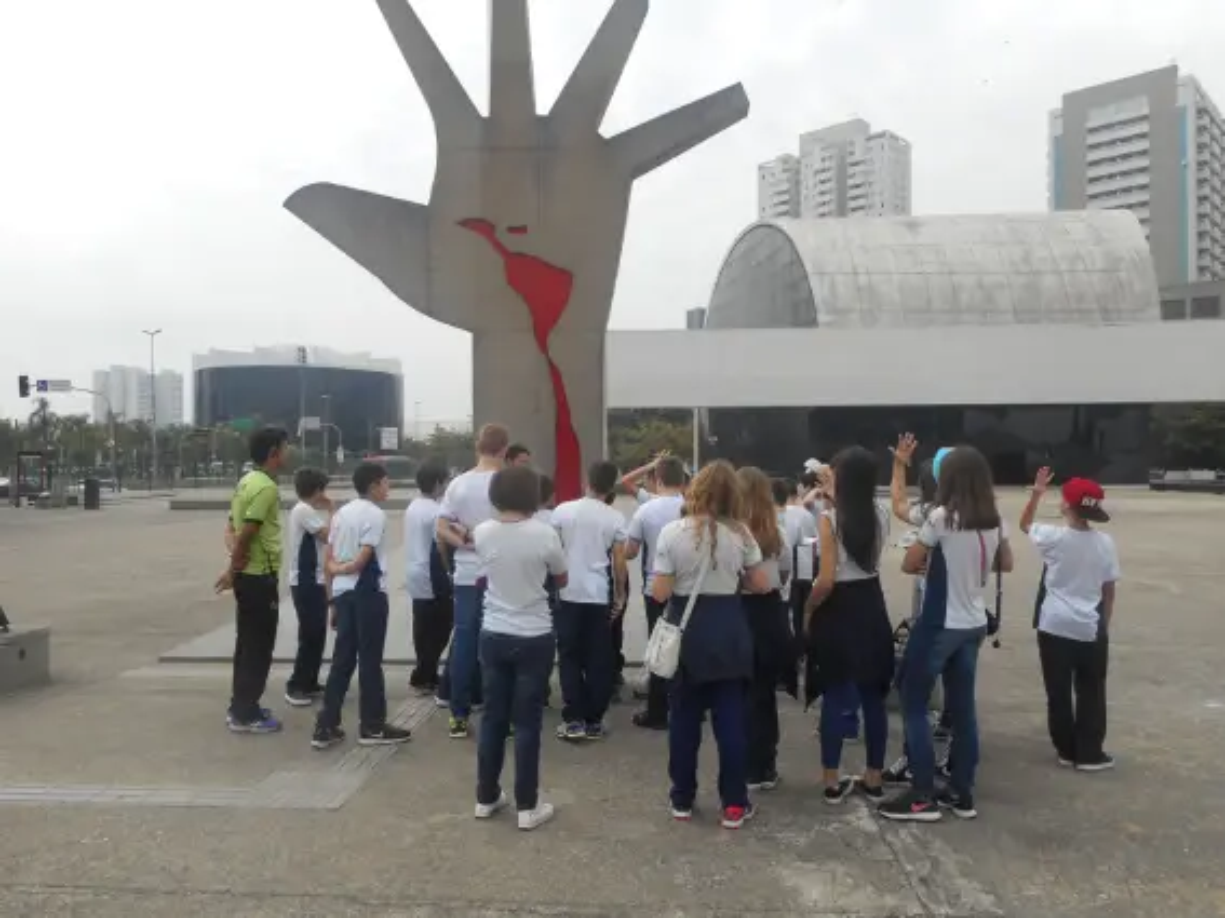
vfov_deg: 54.9
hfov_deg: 69.4
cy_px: 459
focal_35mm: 25
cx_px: 612
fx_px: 885
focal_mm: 4.5
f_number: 3.7
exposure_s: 1/800
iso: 80
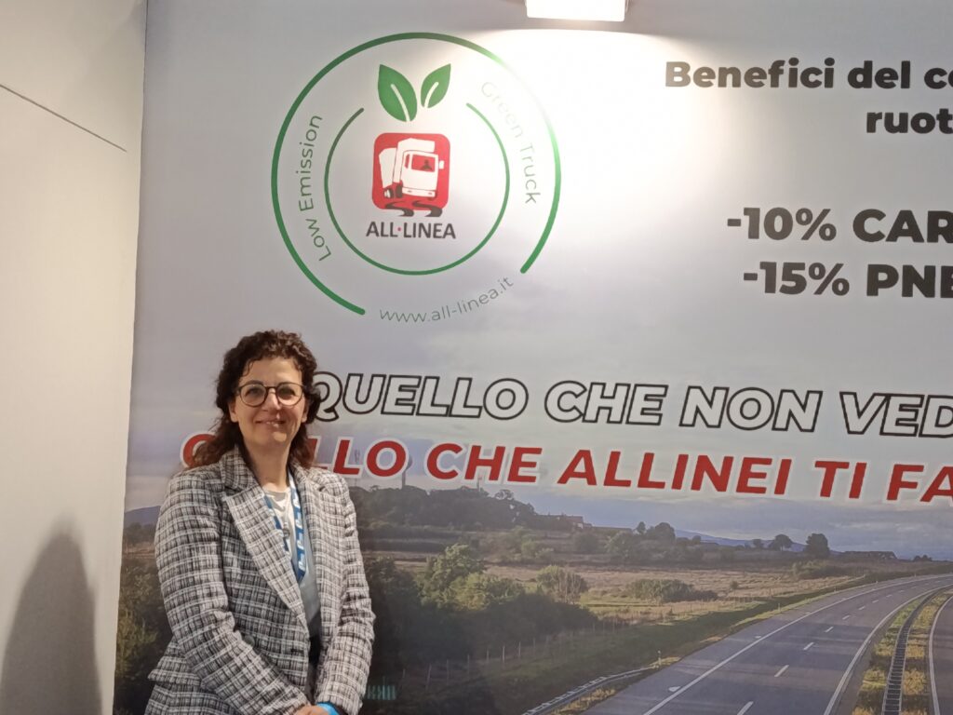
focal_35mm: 50
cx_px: 476
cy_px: 358
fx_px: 1377
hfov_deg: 38.2
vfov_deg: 29.1
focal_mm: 5.24
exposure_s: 1/100
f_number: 1.7
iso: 604
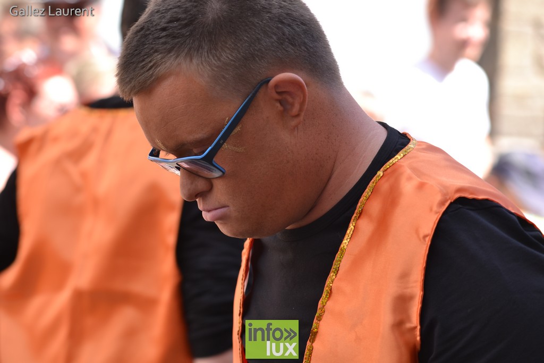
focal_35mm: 168
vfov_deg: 8.2
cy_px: 182
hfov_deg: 12.2
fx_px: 2539
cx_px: 272
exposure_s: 1/250
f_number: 5
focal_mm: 112
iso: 200
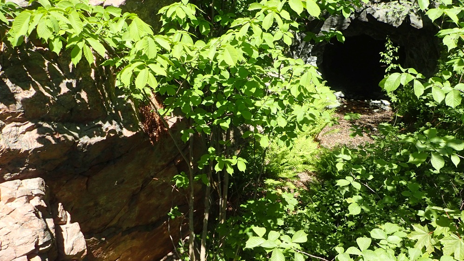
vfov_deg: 31.6
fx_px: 455
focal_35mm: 37
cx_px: 227
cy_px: 182
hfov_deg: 54.0
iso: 100
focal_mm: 4.5
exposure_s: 1/640
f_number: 2.8
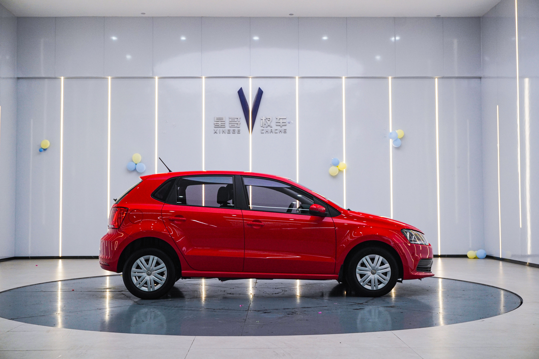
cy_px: 180
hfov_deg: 45.0
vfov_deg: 30.8
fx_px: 651
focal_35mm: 44
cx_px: 270
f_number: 6.3
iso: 640
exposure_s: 1/80
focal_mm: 29
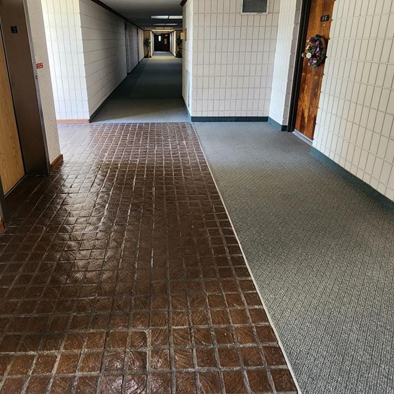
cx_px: 170
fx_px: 270
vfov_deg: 70.4
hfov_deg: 71.8
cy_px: 137
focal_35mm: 21
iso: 320
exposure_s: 1/60
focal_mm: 2.2
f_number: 2.2
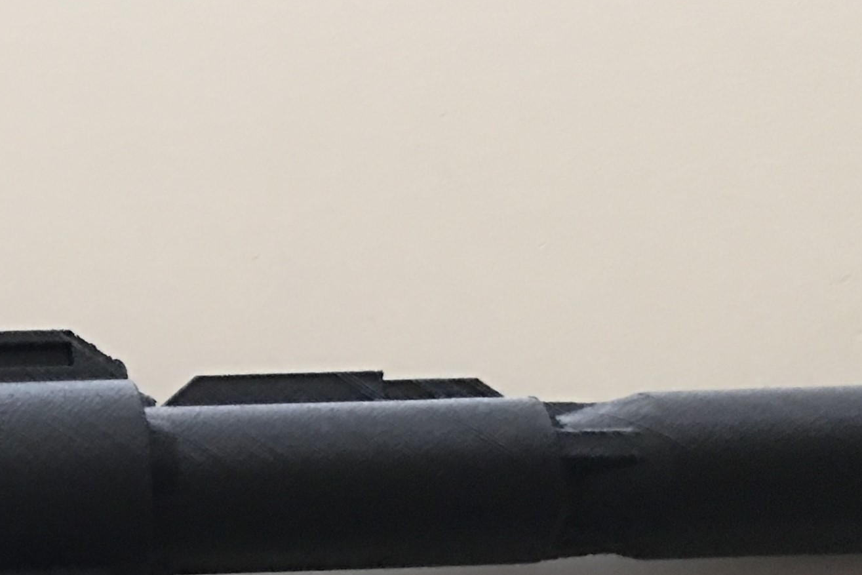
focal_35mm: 76
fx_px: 1820
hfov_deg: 25.9
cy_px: 602
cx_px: 116
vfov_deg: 17.5
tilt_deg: -62.7
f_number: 2.2
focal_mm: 4.15
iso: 64
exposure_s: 1/4
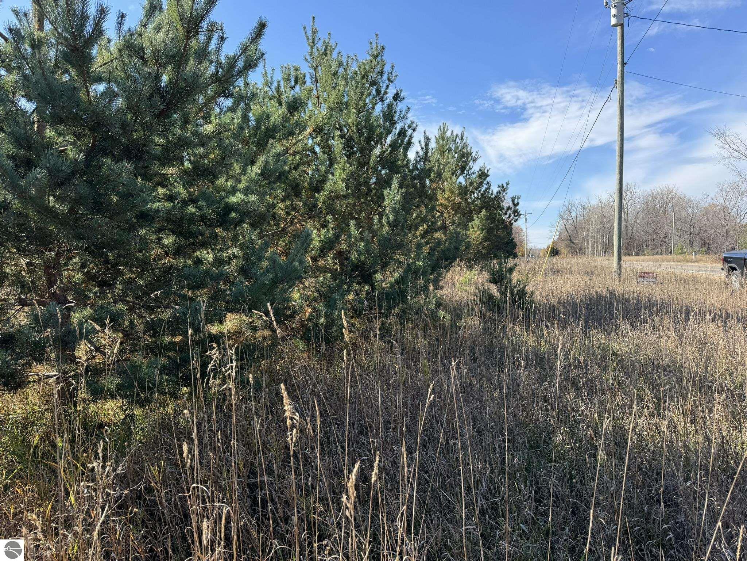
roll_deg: +1.5
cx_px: 374
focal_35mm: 24
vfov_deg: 56.8
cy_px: 280
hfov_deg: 71.6
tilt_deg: -0.8
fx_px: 518
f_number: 1.78
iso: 80
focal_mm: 6.76
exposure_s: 1/1261
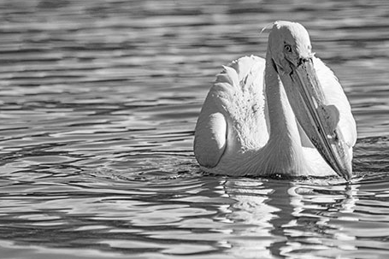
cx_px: 210
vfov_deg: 1.3
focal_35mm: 1043
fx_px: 11266
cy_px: 139
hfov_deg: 2.0
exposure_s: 1/4000
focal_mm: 950
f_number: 12
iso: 2000
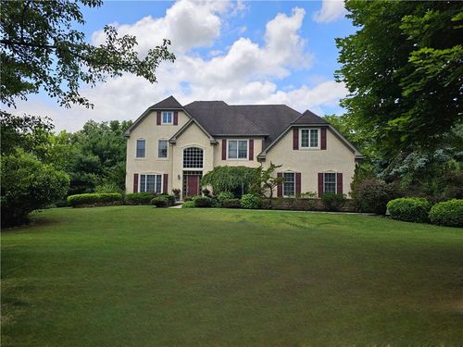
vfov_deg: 58.9
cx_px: 232
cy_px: 174
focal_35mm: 23
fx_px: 308
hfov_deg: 73.9
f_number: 1.7
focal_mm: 6.3
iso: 10
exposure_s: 1/833
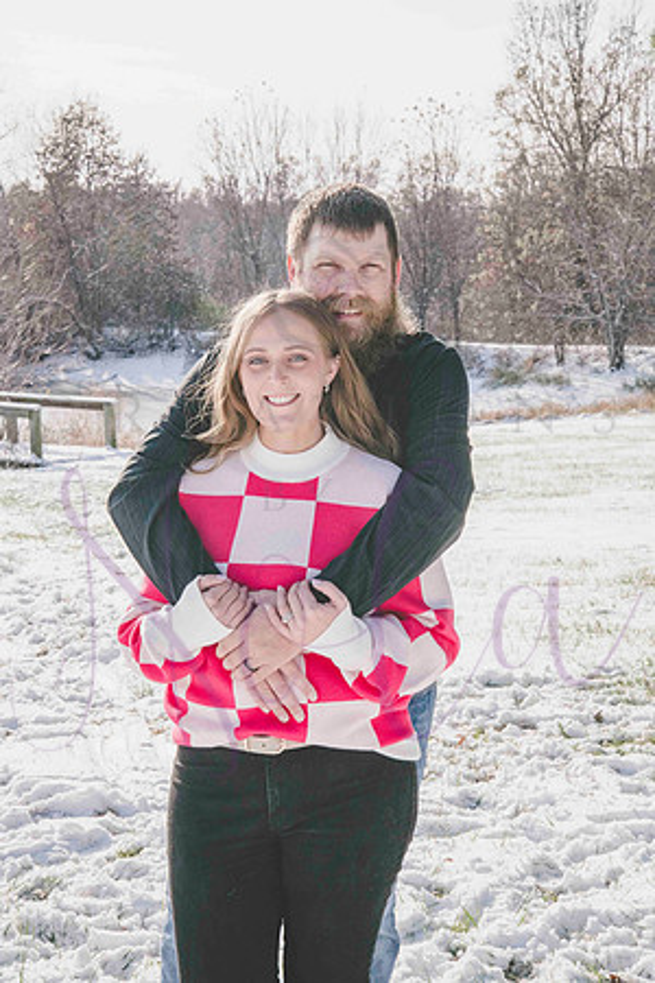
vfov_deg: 27.0
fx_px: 2047
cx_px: 328
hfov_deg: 18.2
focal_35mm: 75
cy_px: 492
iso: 800
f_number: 18
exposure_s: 1/1000
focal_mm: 75
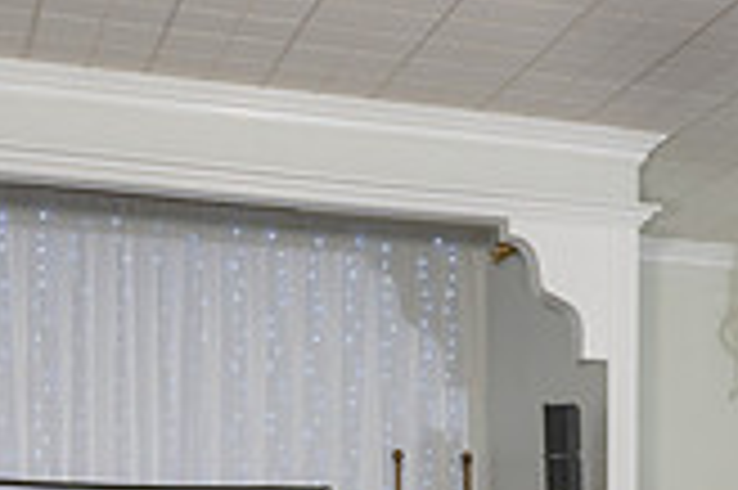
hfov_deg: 23.9
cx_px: 472
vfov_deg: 15.0
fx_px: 1741
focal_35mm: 85
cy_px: 708
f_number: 3.5
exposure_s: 1/160
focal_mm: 24
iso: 500
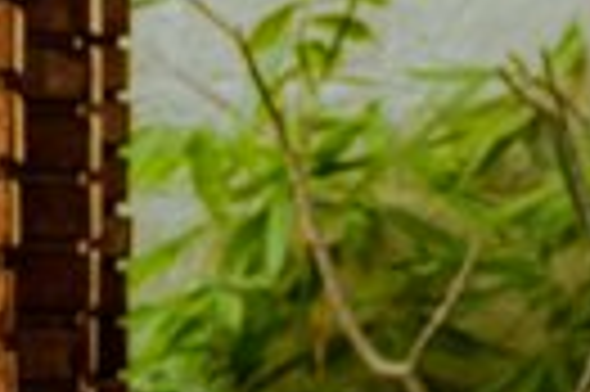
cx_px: 68
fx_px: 7513
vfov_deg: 3.0
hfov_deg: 4.5
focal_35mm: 459
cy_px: 647
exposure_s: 1/250
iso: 320
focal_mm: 50
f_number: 4
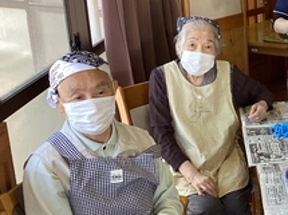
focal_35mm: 72
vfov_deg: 20.4
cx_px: 316
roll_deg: +0.4
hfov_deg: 25.1
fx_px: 599
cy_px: 98
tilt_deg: -16.1
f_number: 2.4
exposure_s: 1/100
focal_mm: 3.3
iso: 64
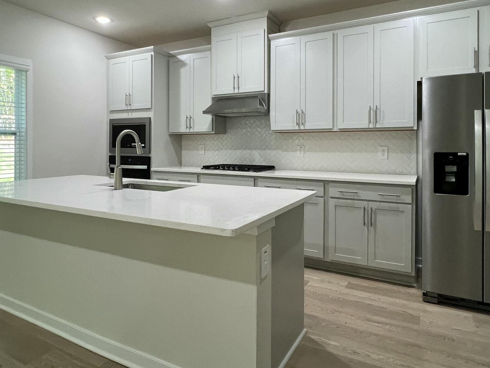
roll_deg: +0.2
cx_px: 245
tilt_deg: -1.0
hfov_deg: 76.4
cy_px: 149
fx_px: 311
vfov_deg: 60.6
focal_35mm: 22
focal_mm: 1.57
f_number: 1.8
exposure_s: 1/120
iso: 200
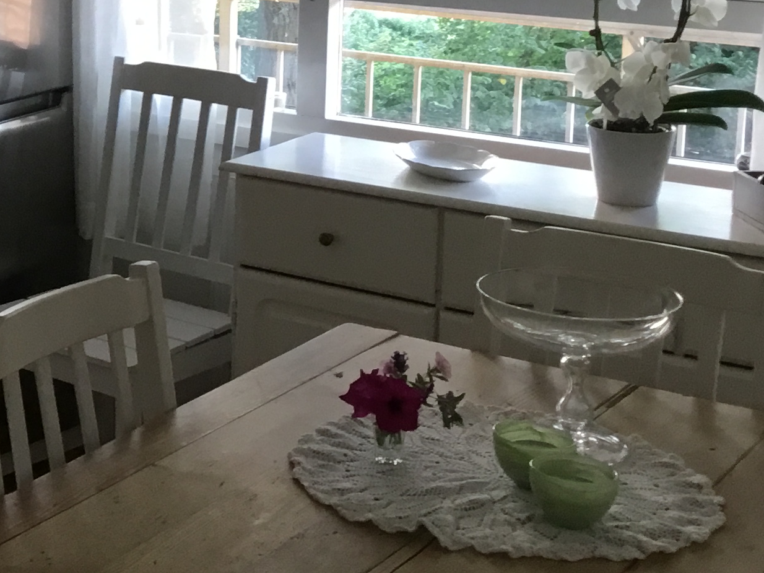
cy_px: 40
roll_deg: -0.3
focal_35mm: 82
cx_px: -151
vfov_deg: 17.7
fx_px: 1809
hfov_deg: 22.1
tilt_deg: -9.0
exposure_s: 1/33
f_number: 2.4
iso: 50
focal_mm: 3.3
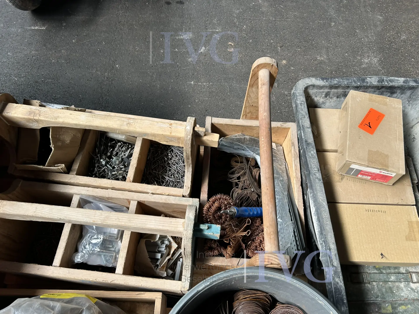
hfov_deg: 67.3
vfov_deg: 53.1
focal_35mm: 26
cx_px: 210
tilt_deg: -64.4
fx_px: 315
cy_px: 157
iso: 40
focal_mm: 5.7
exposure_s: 1/121
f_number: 1.5
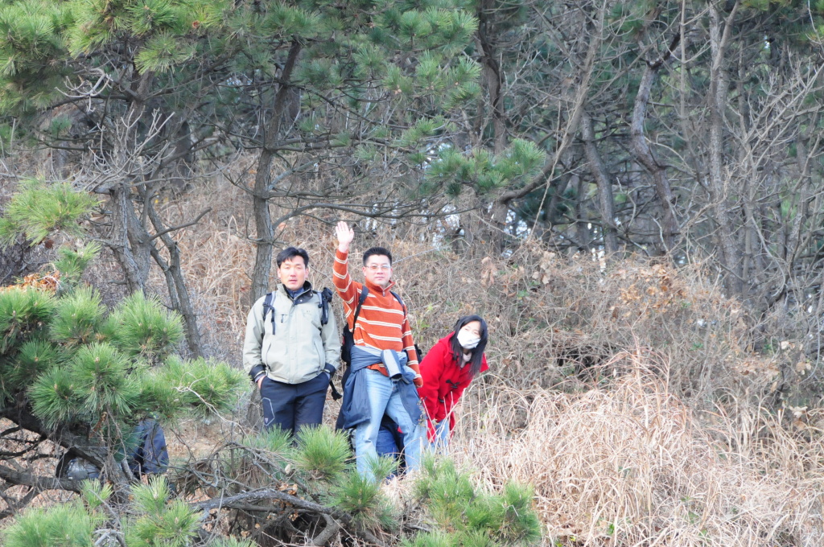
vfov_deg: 6.8
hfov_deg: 10.2
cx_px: 412
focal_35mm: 202
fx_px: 4629
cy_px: 274
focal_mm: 135
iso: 1600
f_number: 9
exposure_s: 1/320
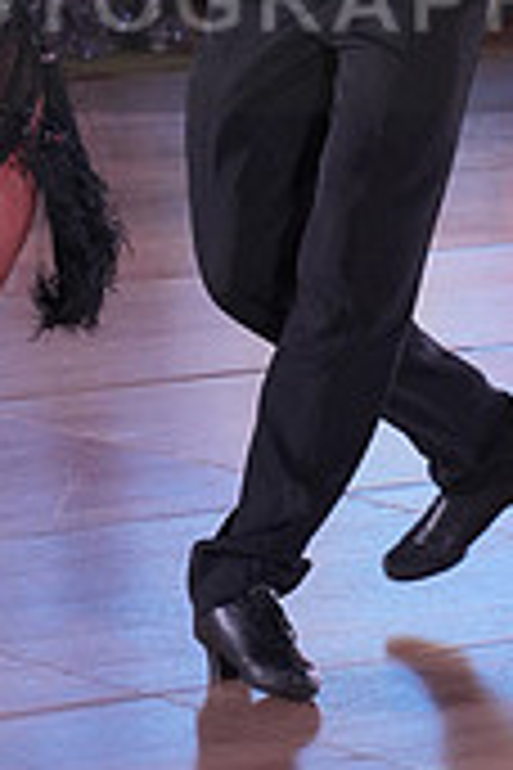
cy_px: -36
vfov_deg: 7.4
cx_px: 70
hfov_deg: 4.9
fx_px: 5942
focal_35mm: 278
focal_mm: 82
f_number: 4
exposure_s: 1/400
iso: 1250
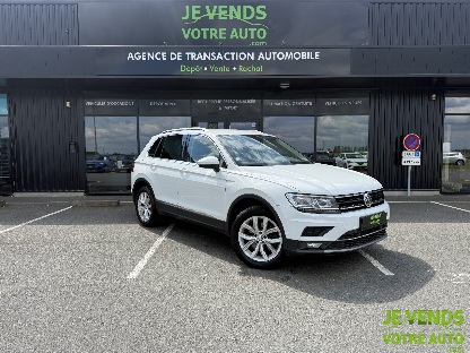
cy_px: 176
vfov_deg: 56.8
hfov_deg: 71.6
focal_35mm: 24
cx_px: 235
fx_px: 326
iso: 100
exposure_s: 1/3279
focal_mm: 6.76
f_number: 1.78
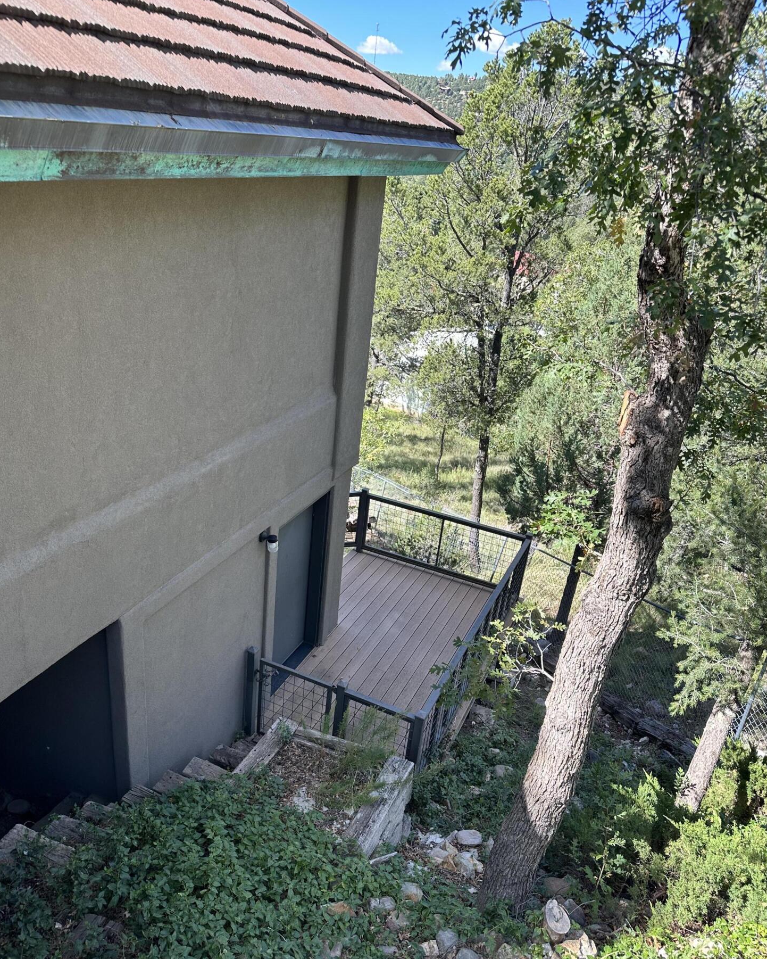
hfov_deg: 54.9
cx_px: 379
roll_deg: -7.8
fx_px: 738
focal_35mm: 26
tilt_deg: -27.0
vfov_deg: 65.9
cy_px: 520
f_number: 1.78
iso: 80
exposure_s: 1/724
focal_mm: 6.86
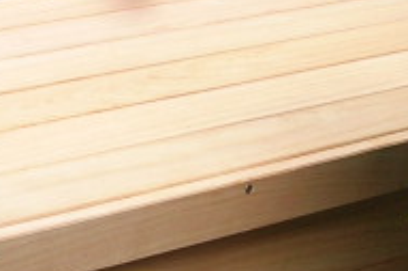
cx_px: -391
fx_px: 2401
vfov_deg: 6.4
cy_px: 333
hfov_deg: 9.2
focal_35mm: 212
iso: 64
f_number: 2.8
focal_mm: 7.8
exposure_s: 1/110
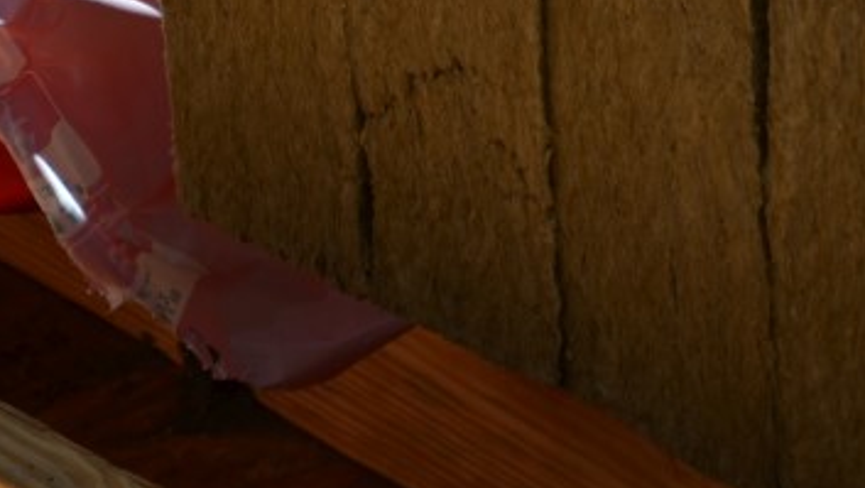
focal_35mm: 372
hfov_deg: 5.8
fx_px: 8541
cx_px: 896
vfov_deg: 3.3
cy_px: -109
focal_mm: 105
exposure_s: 1/750
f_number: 6.7
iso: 200
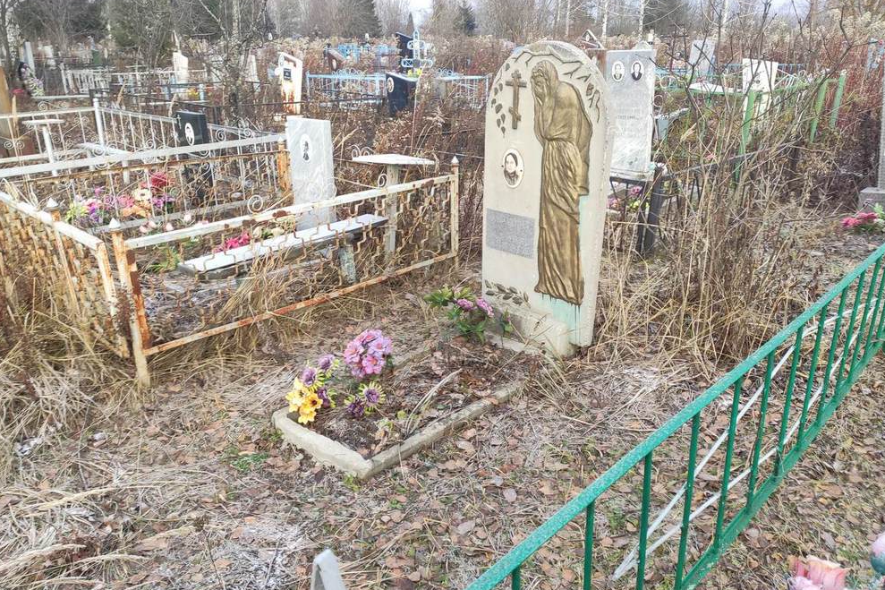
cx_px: 438
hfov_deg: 65.5
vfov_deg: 46.3
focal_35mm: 28
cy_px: 336
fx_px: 688
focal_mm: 4.77
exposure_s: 1/150
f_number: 1.75
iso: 112
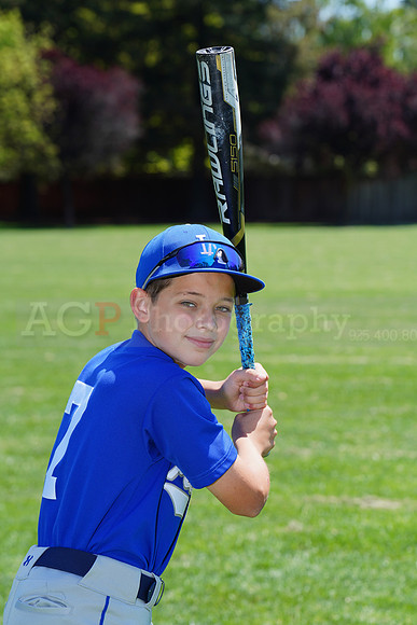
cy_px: 312
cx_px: 208
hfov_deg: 8.2
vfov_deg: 12.2
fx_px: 2917
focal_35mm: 168
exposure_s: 1/200
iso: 125
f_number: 9
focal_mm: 168
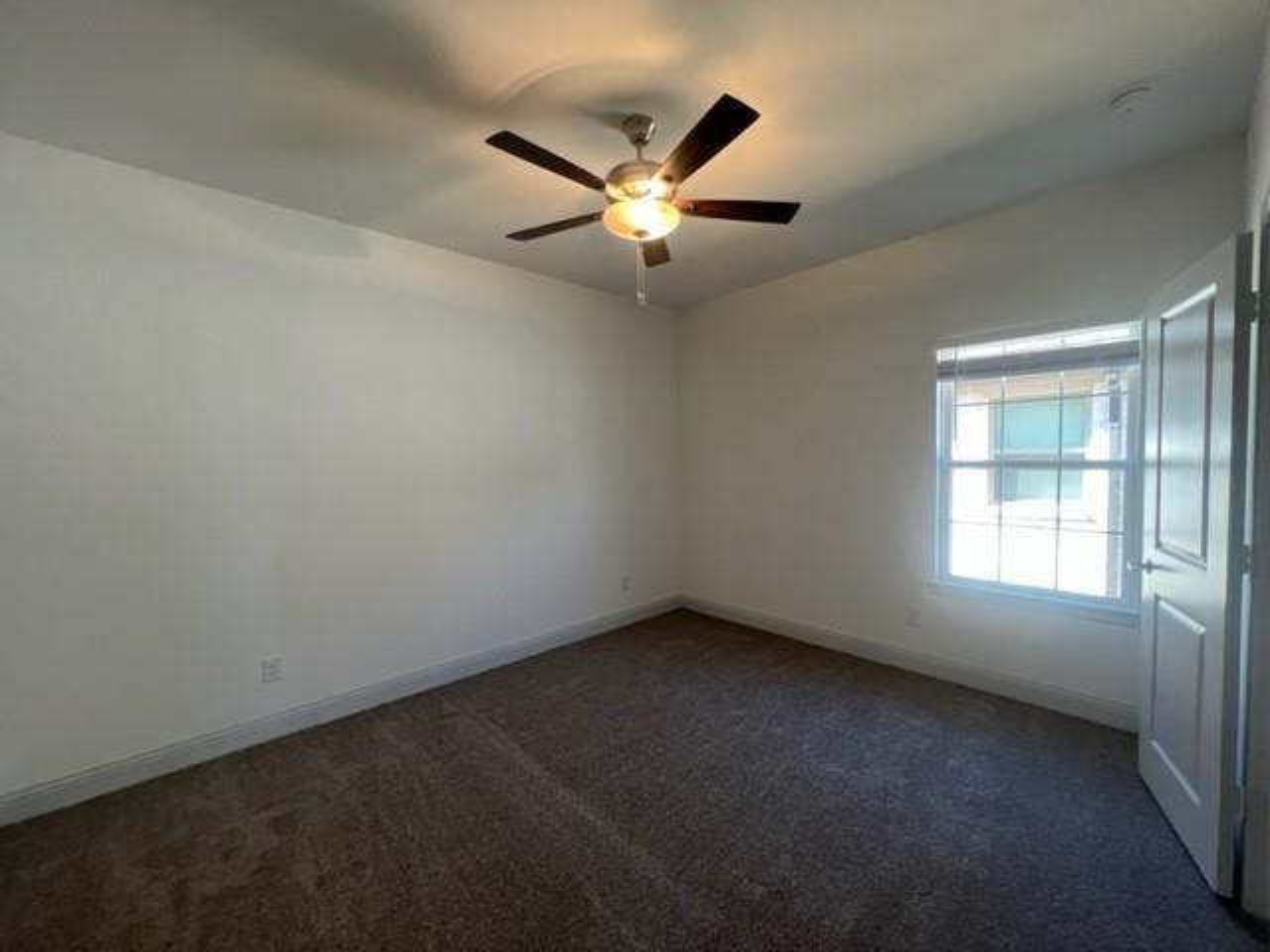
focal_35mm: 13
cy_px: 476
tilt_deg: -2.8
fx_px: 477
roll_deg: +0.9
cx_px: 635
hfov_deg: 106.2
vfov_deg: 89.9
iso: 200
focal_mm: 1.57
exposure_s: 1/120
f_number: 1.8
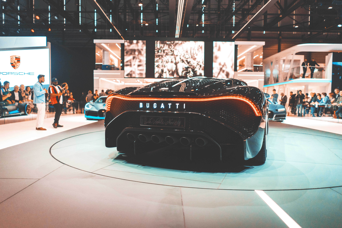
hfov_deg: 65.5
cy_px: 114
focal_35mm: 28
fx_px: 266
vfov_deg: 46.4
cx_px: 171
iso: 1600
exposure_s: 1/100
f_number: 2
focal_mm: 28
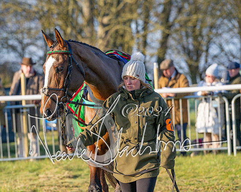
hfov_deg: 7.1
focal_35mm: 274
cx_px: 88
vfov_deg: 5.6
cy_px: 91
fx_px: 1955
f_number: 4
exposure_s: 1/1000
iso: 400
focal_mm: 150
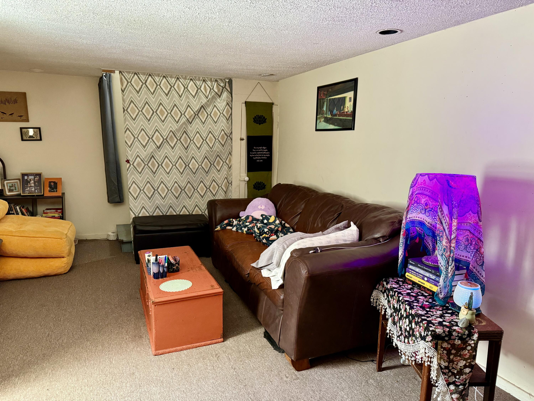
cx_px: 267
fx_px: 370
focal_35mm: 24
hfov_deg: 71.6
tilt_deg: -9.6
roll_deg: -0.8
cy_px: 200
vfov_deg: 56.8
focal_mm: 6.76
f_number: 1.78
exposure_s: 1/60
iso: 500
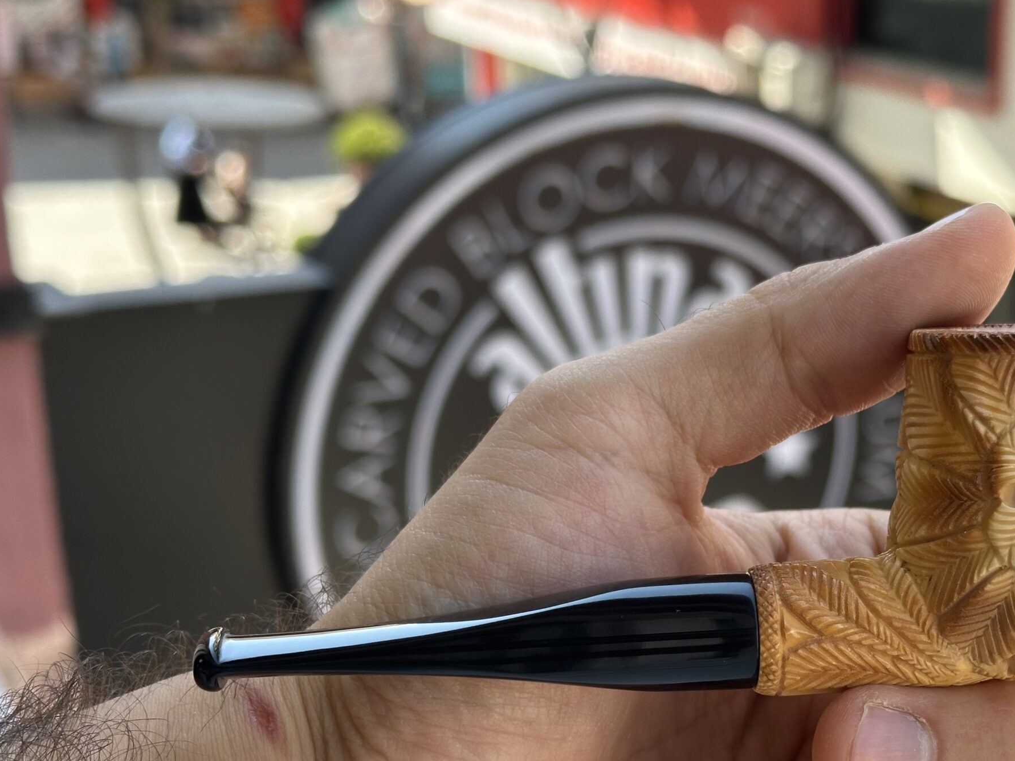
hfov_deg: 27.9
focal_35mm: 69
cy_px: 542
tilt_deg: -19.6
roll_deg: -0.1
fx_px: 2023
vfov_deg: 21.2
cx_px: 709
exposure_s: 1/532
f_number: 1.78
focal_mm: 6.86
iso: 64
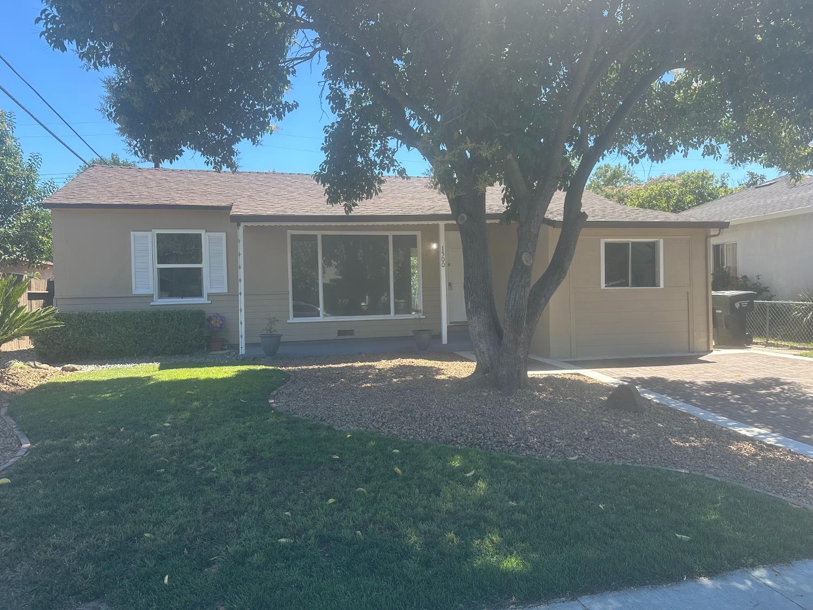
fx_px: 564
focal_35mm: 24
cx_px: 406
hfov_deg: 71.6
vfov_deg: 56.8
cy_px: 305
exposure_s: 1/1495
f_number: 1.78
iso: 80
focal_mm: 6.86
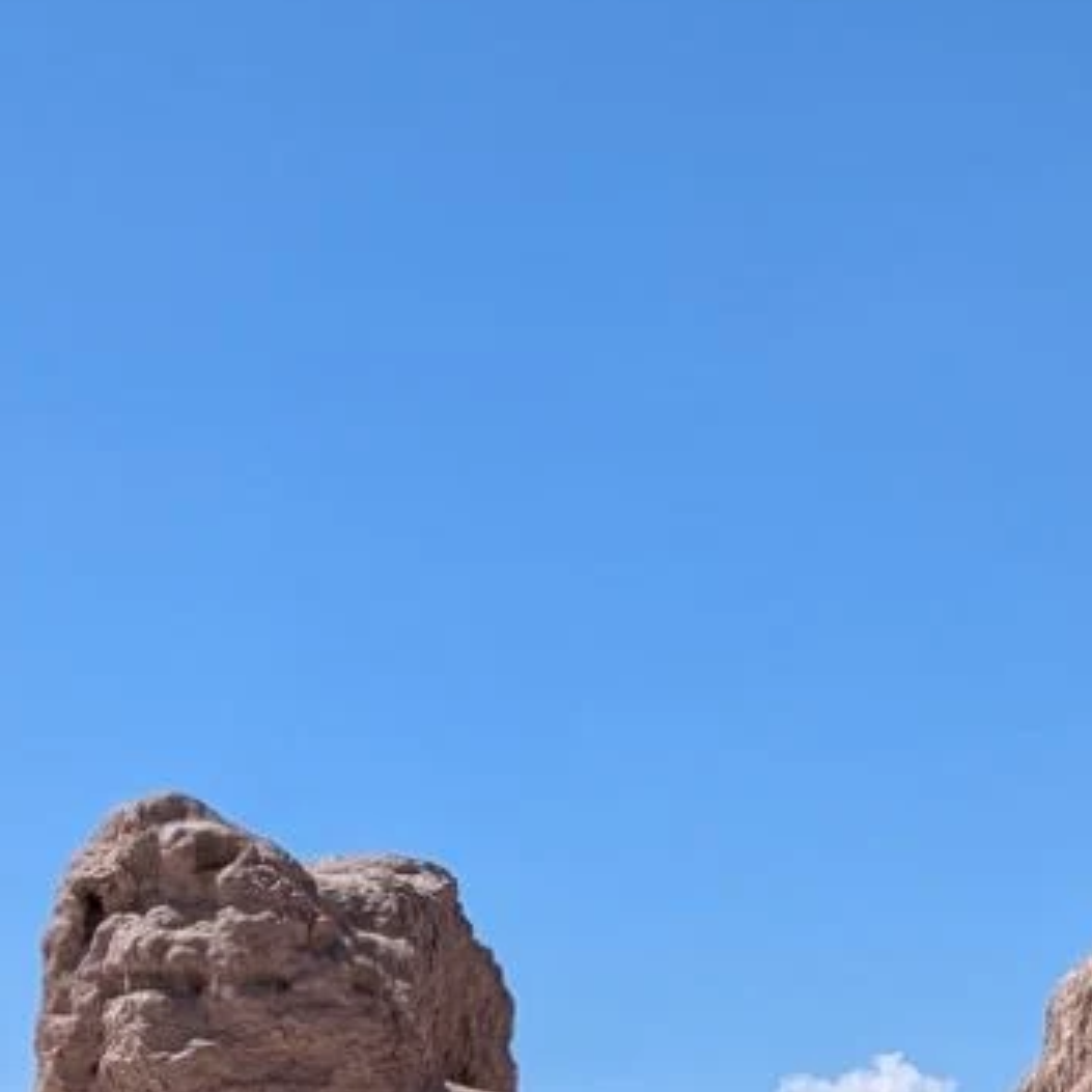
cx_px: 744
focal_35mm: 121
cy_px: 1052
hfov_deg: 14.4
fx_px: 4319
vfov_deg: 14.2
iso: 48
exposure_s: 1/3333
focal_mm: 6.81
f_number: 1.85
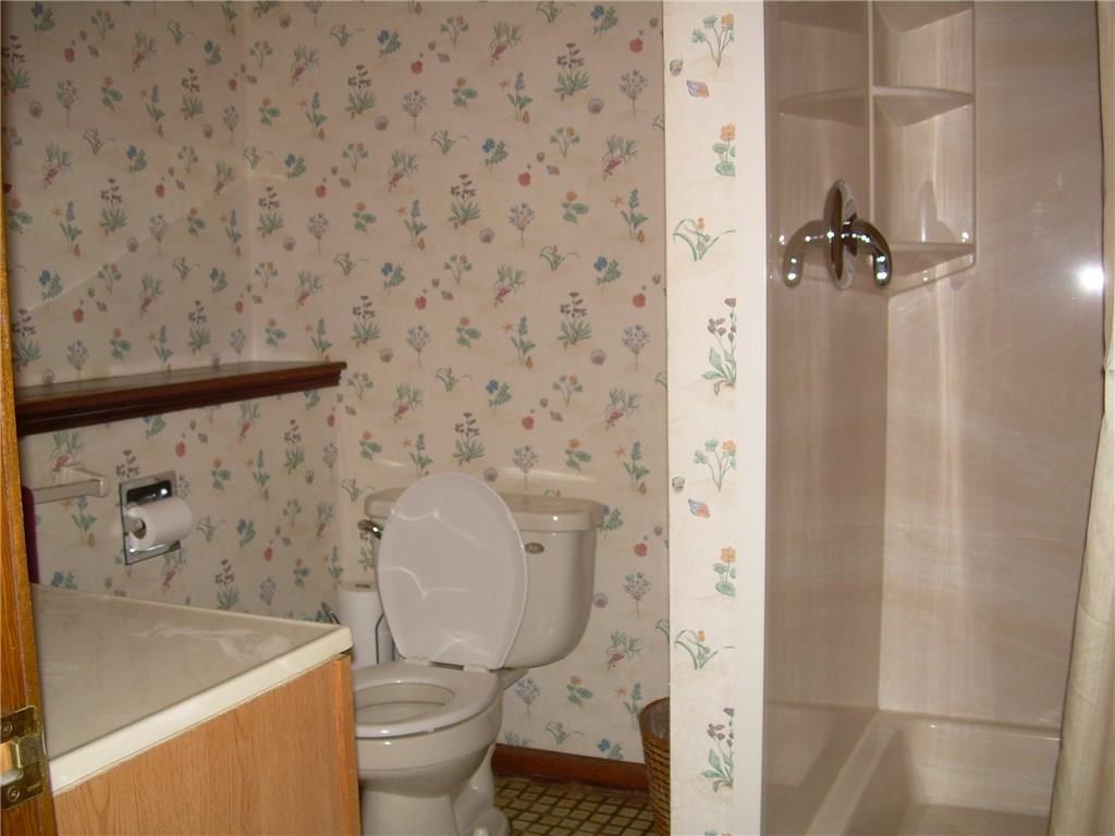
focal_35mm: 38
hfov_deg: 49.0
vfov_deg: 37.7
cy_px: 418
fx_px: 1224
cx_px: 558
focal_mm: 6.3
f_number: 2.8
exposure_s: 1/60
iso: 50
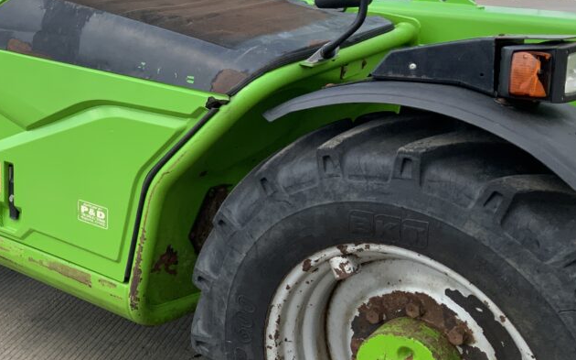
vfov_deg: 25.4
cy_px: 83
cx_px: 121
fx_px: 784
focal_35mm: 50
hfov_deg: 38.9
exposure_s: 1/1015
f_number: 1.8
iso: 16
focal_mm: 3
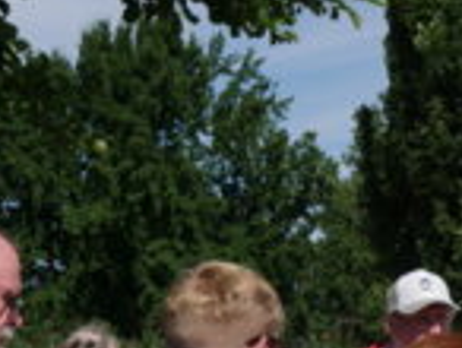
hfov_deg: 13.4
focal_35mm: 142
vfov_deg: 10.3
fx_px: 1898
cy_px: 443
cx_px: 598
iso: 200
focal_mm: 26
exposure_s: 1/500
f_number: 10
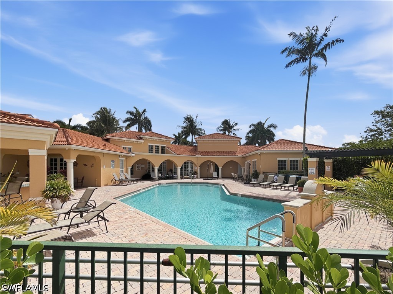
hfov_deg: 102.1
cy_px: 147
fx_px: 159
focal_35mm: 14
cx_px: 196
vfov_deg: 85.7
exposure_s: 1/2165
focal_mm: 2.2
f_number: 2.2
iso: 20
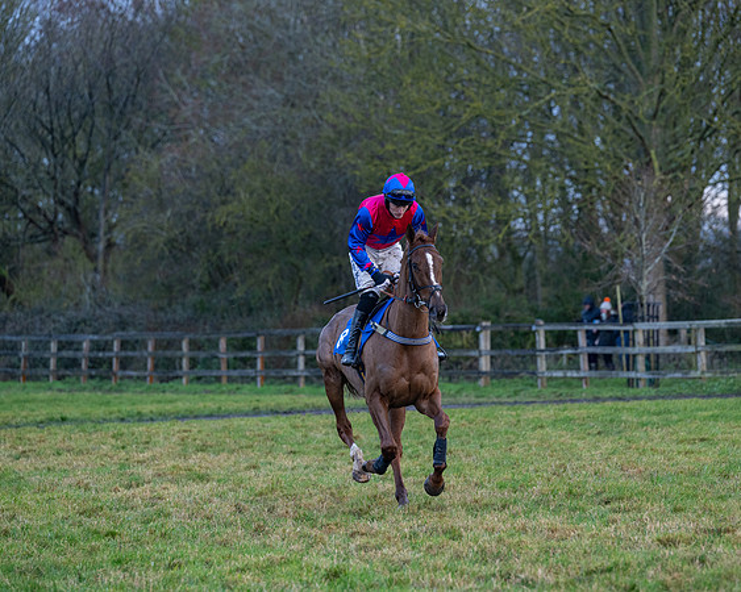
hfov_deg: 10.4
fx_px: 4074
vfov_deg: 8.3
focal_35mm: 186
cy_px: 296
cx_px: 383
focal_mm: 165
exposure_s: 1/500
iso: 800
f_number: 4
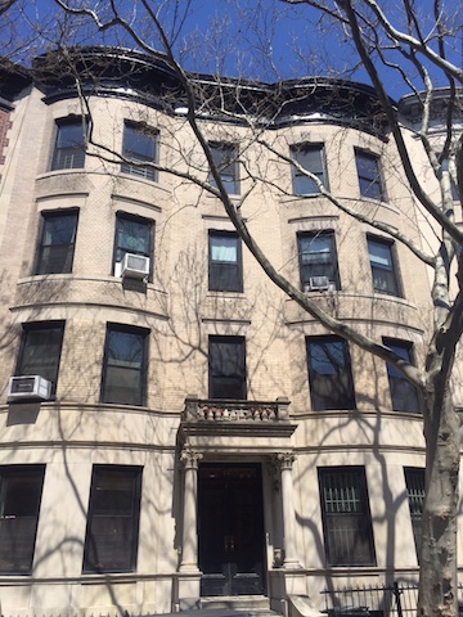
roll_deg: +0.8
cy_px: 308
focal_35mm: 29
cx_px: 232
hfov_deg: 48.2
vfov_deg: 61.7
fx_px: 517
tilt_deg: +25.8
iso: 32
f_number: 2.2
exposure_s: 1/1980
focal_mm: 4.15
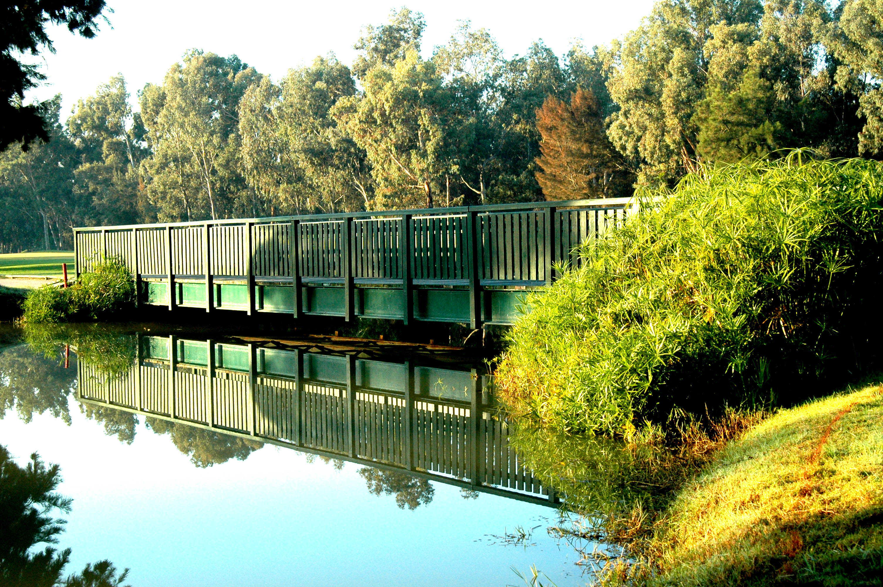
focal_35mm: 52
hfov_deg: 37.9
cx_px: 442
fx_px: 1287
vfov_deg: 25.7
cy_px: 294
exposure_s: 1/200
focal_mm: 35
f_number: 8
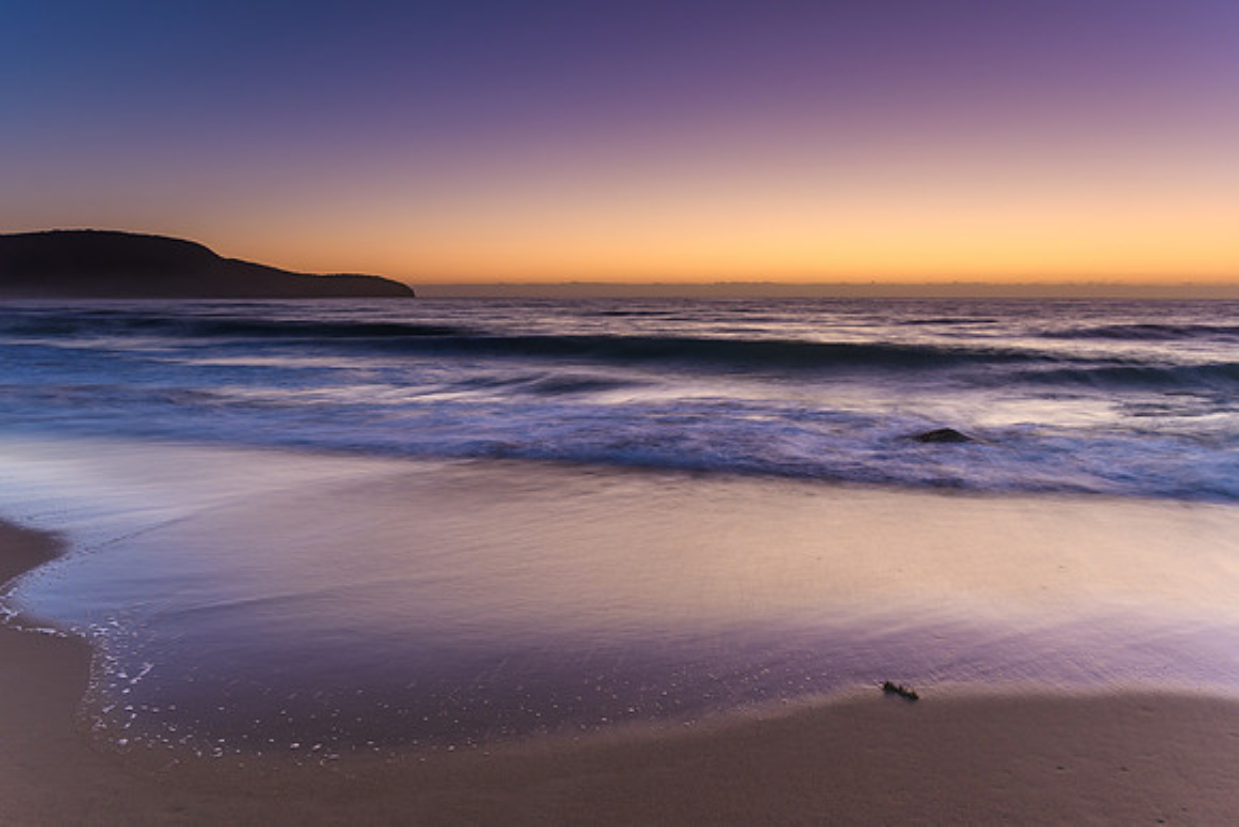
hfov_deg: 67.4
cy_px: 414
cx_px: 620
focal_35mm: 27
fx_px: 930
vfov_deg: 47.9
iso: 100
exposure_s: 1.3
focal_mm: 18
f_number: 7.1
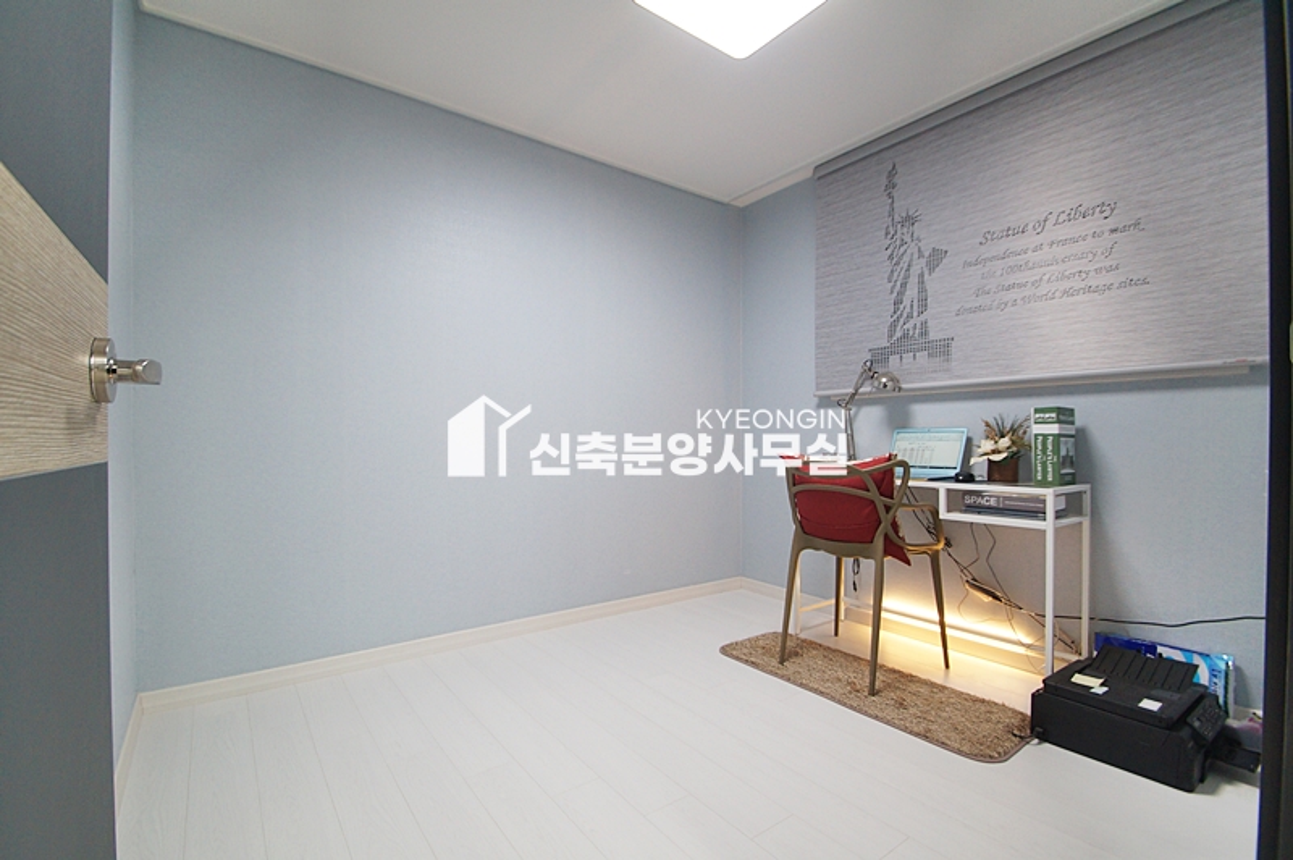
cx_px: 646
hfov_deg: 100.4
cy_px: 430
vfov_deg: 77.2
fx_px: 538
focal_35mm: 15
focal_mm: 10
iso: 800
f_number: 4
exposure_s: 1/100
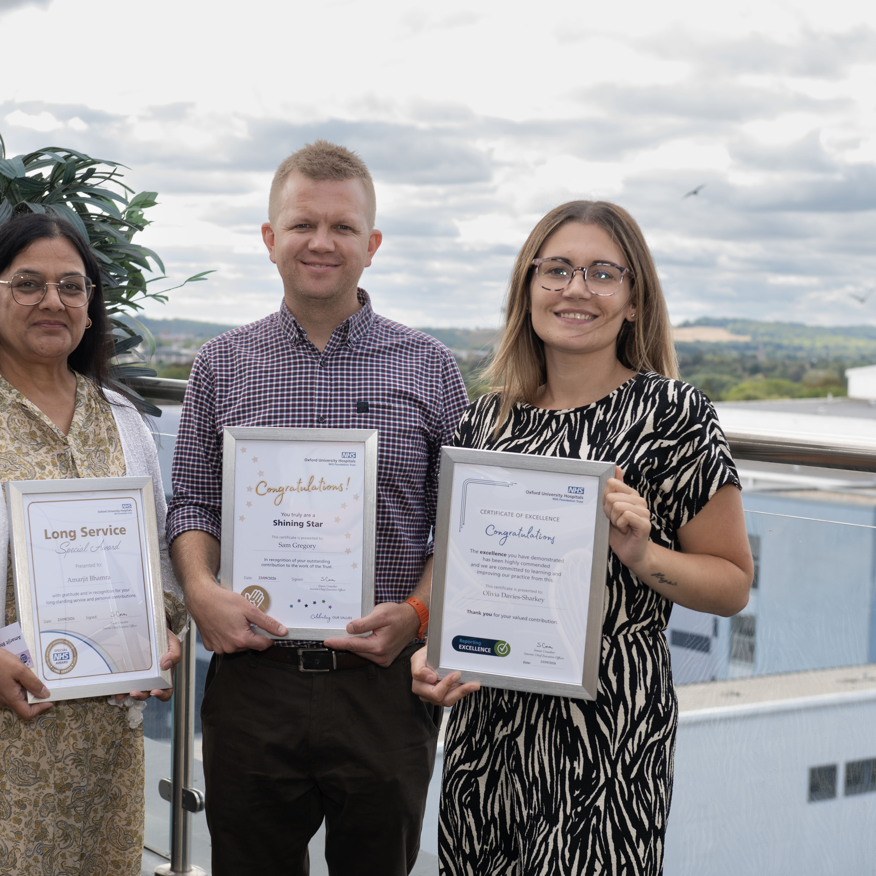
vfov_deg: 25.7
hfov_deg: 25.7
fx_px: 1918
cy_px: 435
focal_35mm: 67
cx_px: 356
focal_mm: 52
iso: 125
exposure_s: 1/125
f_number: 4.5
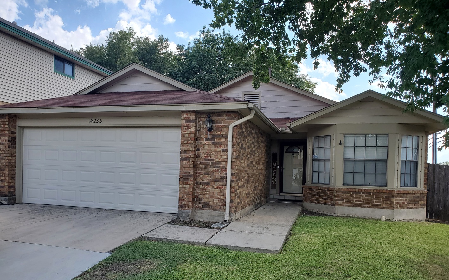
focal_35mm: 28
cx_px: 223
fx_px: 343
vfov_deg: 44.3
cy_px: 168
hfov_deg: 66.5
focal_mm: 4.3
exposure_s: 1/833
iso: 50
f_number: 2.4
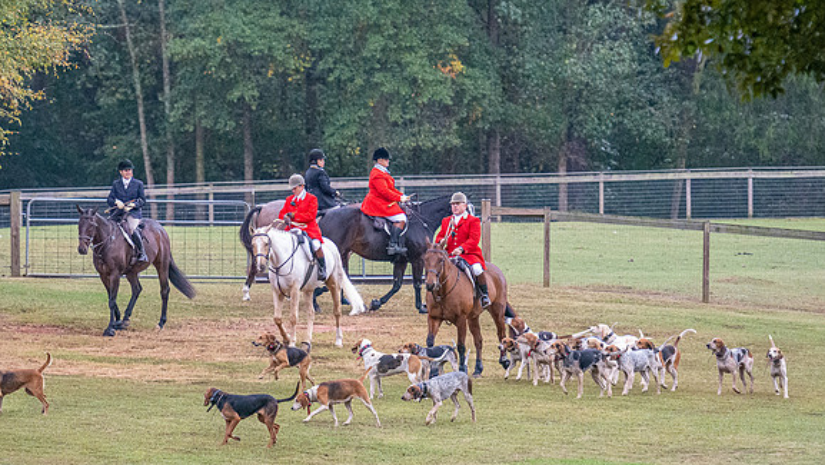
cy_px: 252
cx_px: 292
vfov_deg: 3.5
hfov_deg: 6.2
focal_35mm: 347
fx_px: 7593
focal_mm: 170
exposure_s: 1/1000
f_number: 4
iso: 6400
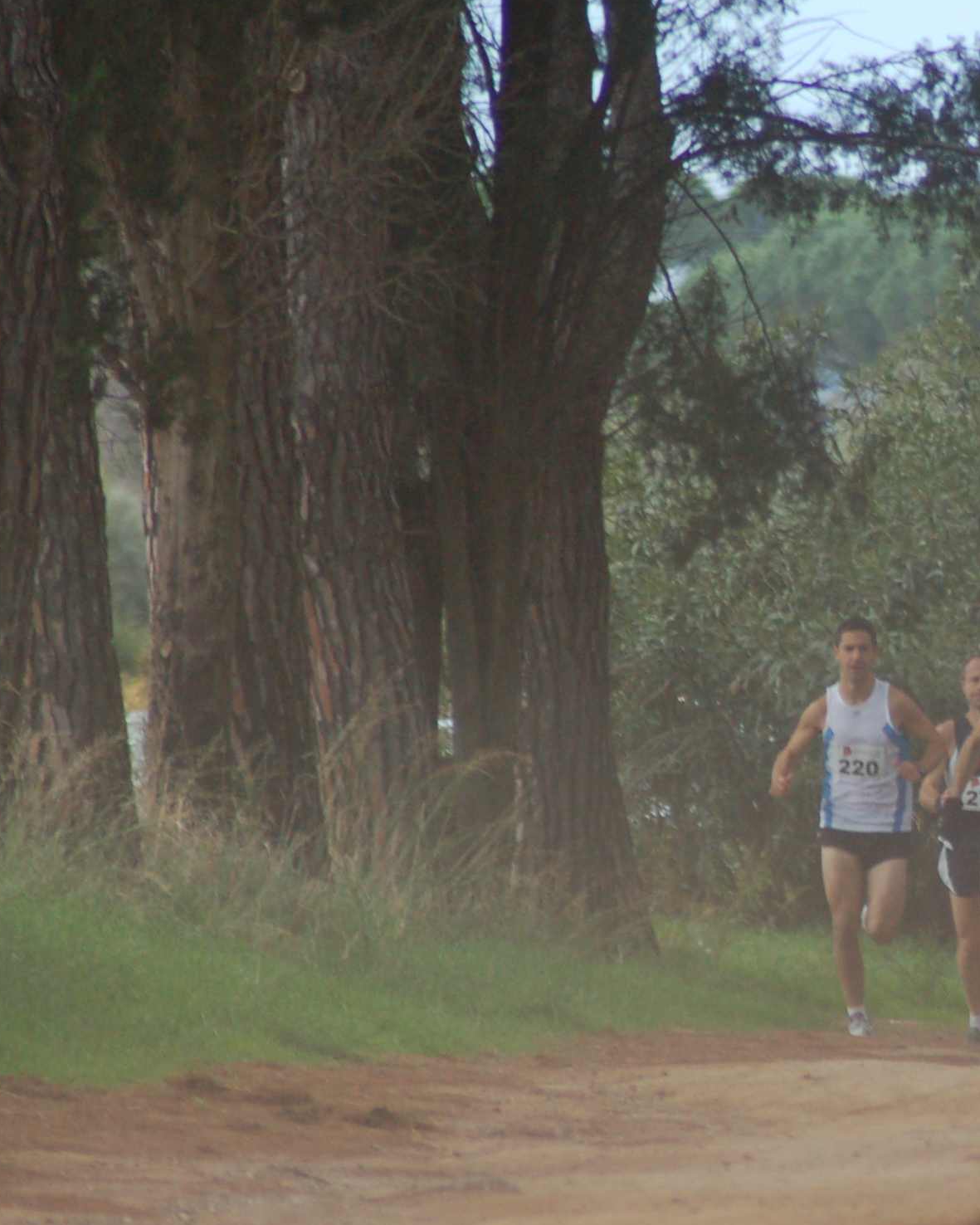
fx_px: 24941
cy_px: 679
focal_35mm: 688
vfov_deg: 2.8
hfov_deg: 2.2
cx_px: 1209
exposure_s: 1/400
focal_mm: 240
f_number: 5.3
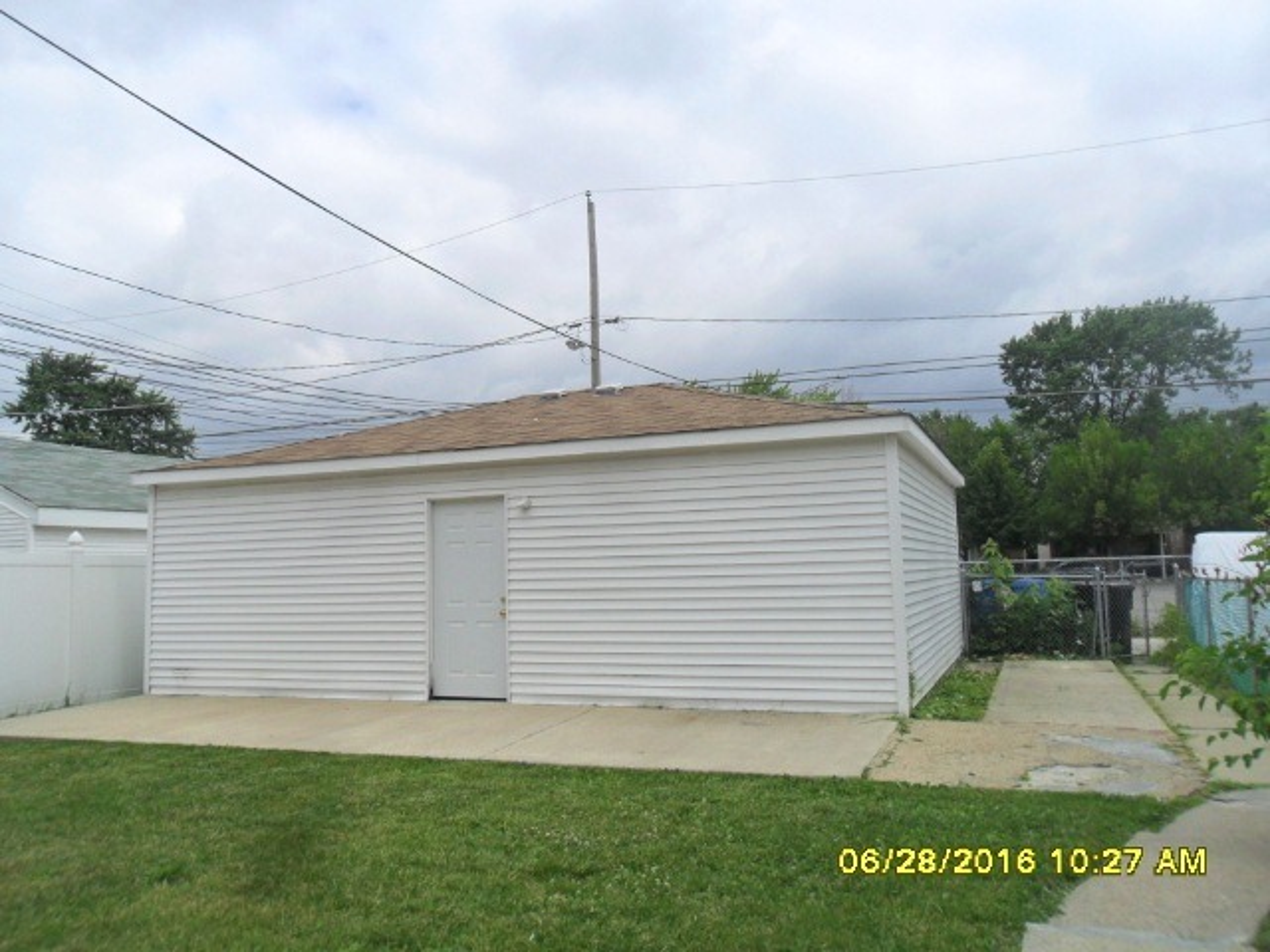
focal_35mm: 27
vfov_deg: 51.4
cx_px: 635
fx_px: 991
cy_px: 476
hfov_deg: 65.3
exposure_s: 1/180
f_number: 8.9
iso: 100
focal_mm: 4.9
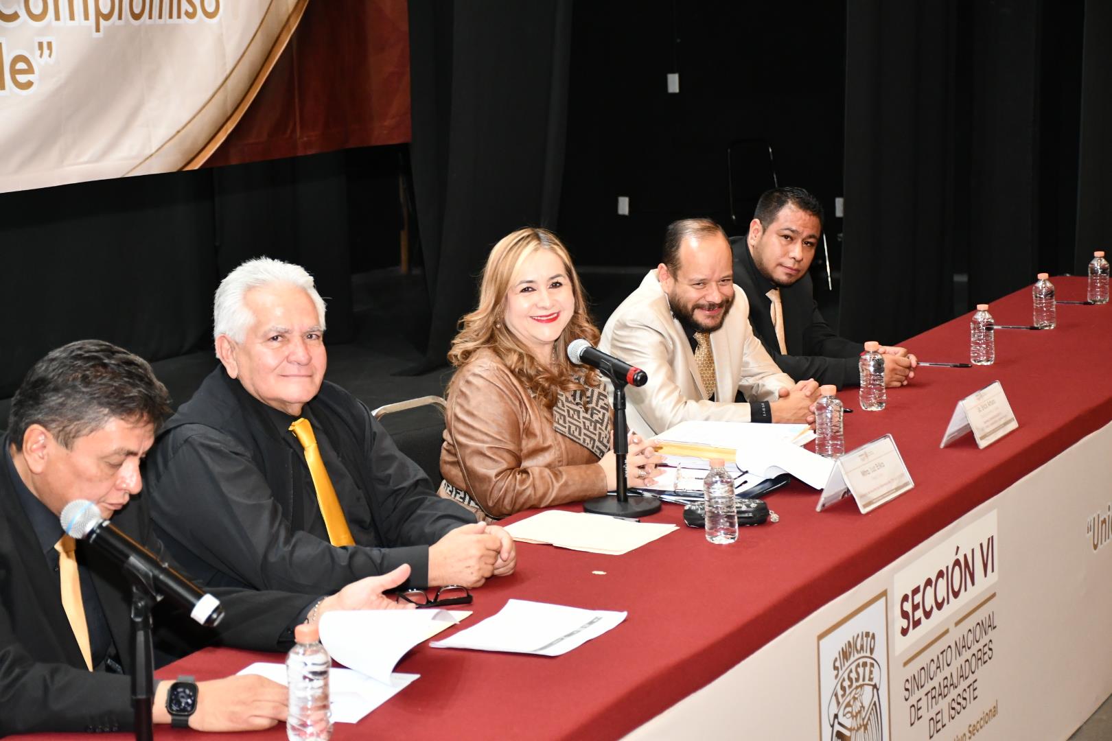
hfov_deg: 27.0
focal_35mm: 75
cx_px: 556
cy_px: 370
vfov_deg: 18.2
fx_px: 2316
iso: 2200
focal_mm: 50
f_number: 4.8
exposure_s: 1/60
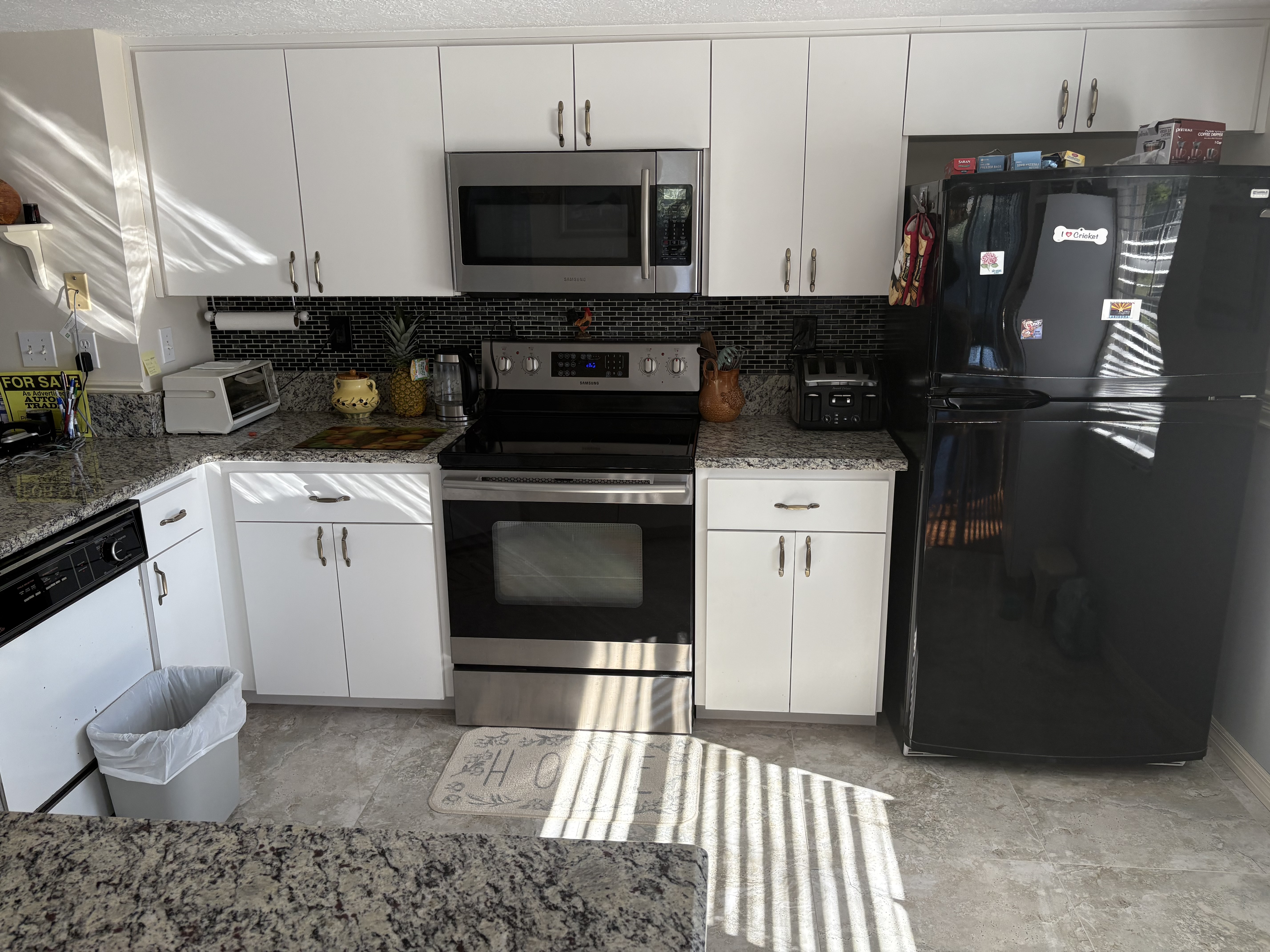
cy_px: 476
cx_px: 635
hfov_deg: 67.3
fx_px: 954
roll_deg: +0.9
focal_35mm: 26
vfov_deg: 53.1
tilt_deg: -14.9
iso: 125
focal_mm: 5.96
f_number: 1.6
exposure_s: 1/238
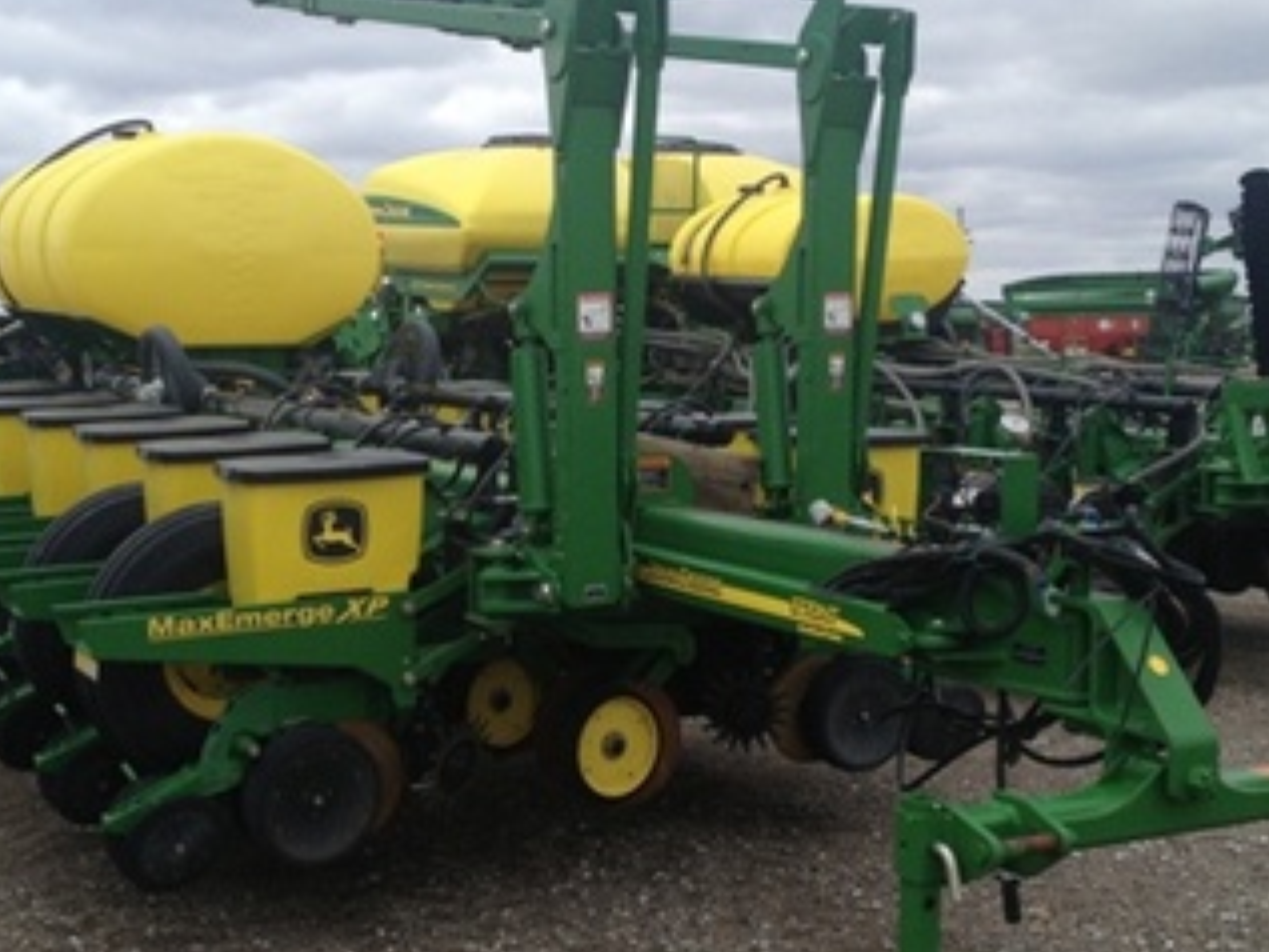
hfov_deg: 32.1
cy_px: 468
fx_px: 2200
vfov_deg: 24.4
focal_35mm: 60
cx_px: 524
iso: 50
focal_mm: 4.28
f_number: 2.4
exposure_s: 1/1175
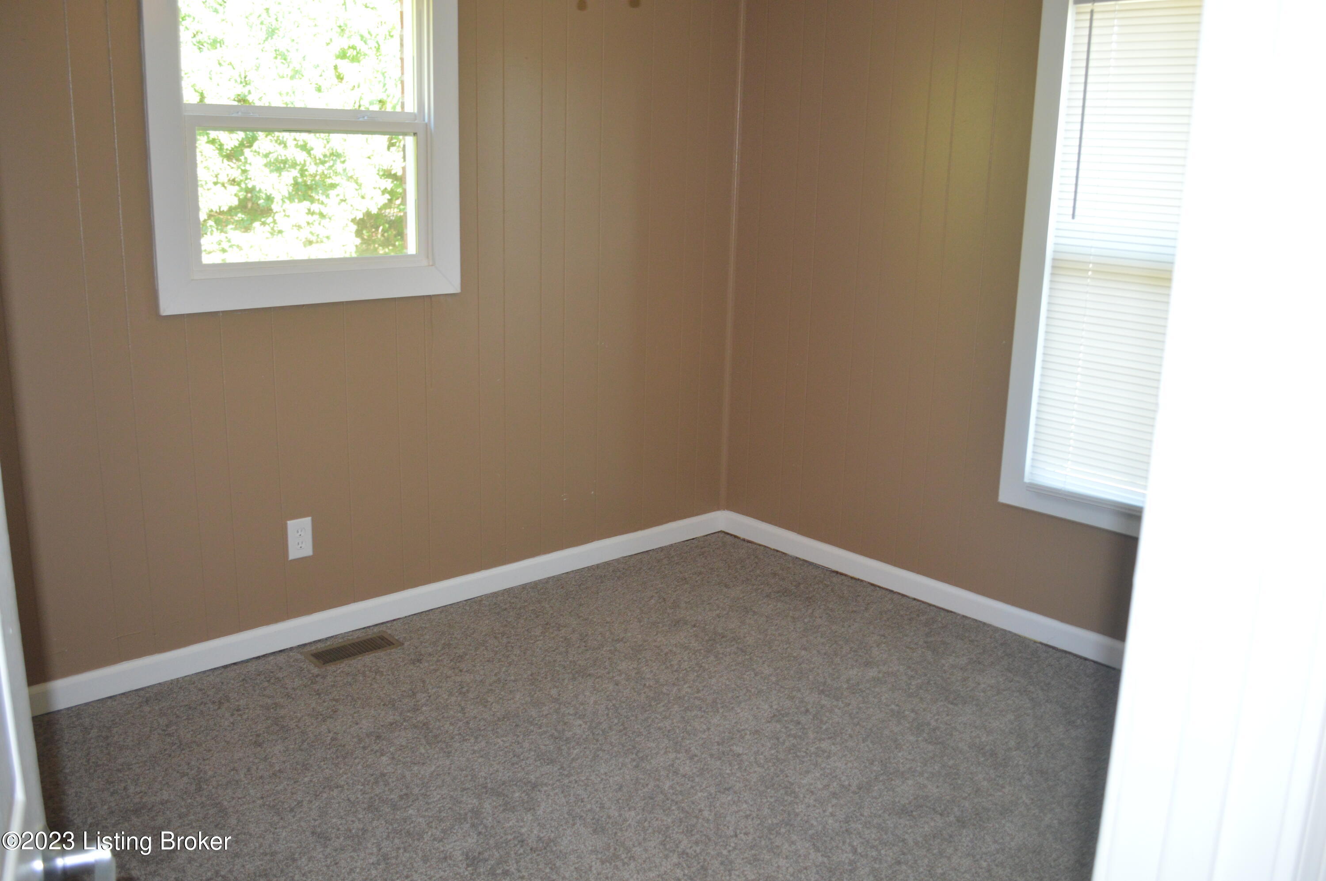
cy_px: 440
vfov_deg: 43.5
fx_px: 1104
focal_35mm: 30
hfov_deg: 62.0
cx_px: 663
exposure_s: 1/60
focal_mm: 20
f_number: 3.8
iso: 800
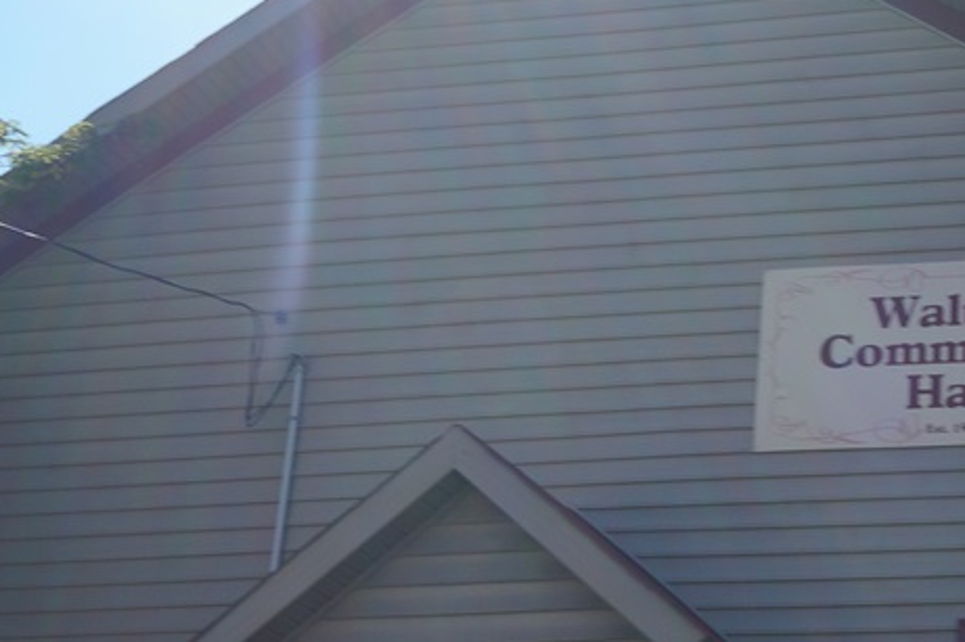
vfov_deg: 22.0
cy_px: 588
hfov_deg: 30.4
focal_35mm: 60
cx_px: 1024
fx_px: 1608
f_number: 10
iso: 100
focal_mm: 18
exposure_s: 1/200
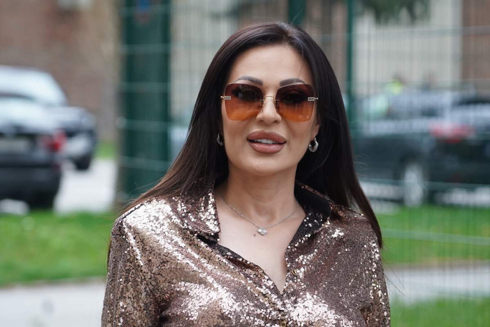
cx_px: 245
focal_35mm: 157
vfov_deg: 8.7
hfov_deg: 13.1
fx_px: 2137
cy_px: 164
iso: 2500
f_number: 4
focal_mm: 105
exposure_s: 1/640
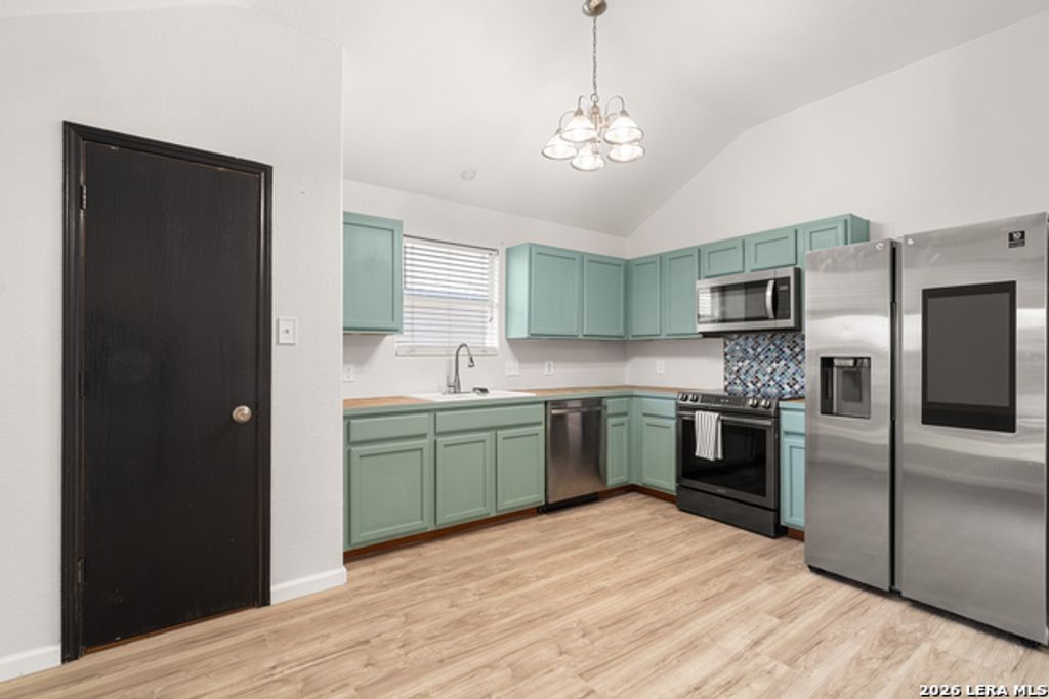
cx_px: 524
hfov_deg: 96.7
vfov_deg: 73.8
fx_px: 466
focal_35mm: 16
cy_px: 350
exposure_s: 2.5
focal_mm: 16
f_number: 10
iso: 250
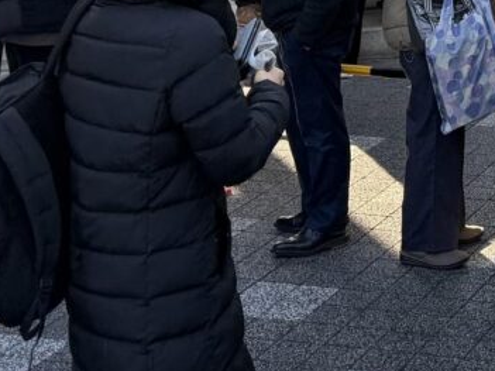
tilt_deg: +6.2
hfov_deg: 17.3
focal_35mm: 105
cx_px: 684
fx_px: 1501
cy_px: -410
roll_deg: -0.6
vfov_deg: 12.2
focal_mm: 6.76
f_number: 1.78
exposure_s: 1/805
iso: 100
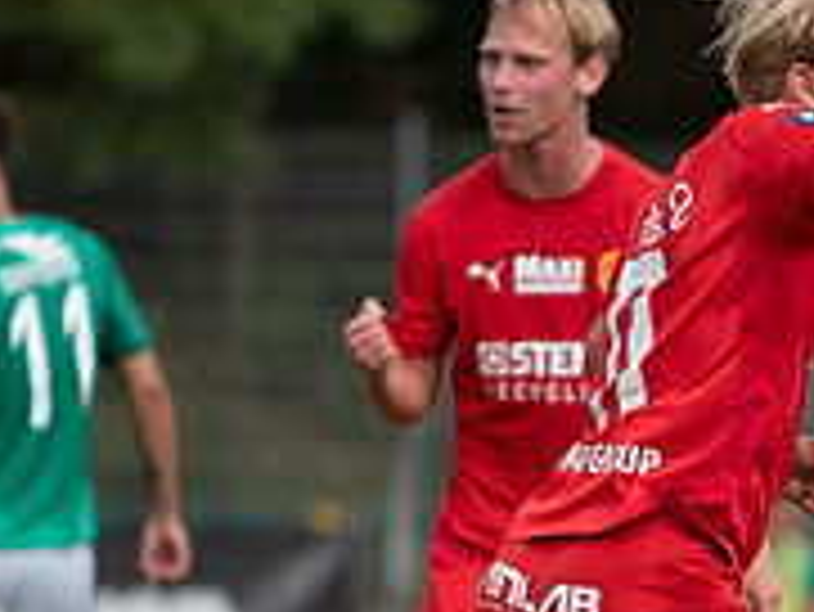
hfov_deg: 2.1
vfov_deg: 1.6
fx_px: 21742
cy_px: 556
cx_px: 756
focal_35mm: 924
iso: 400
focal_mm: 200
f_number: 3.2
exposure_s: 1/1600
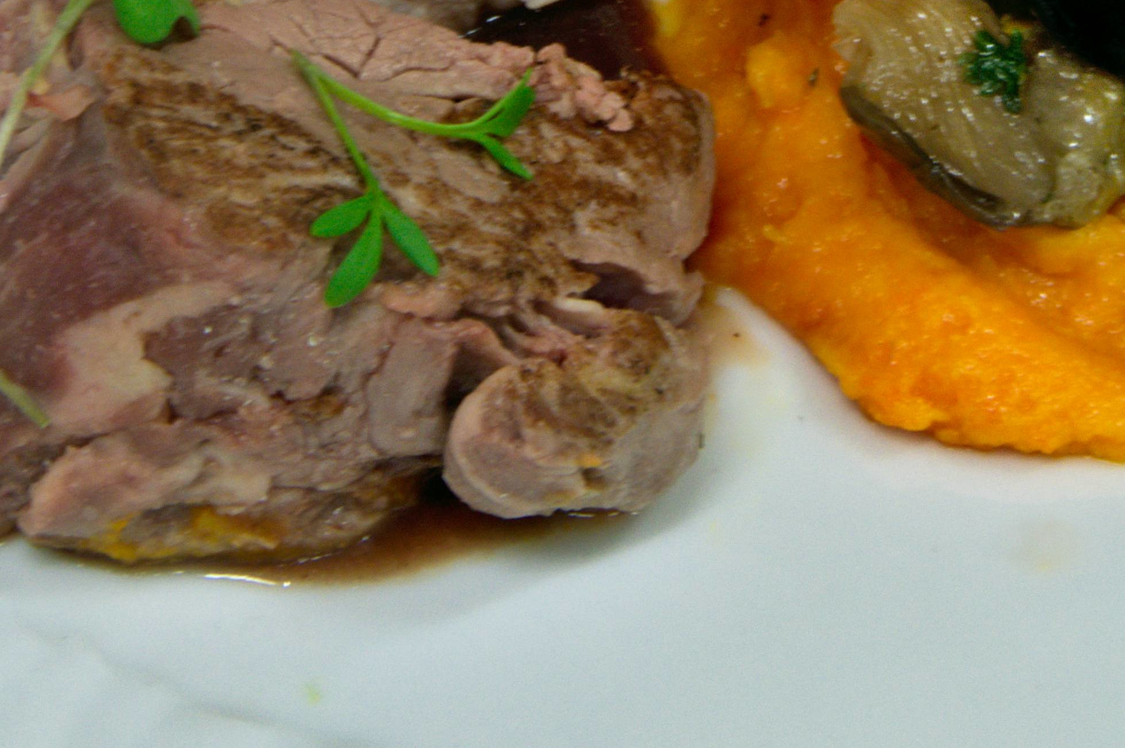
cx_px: 666
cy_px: -231
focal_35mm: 286
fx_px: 8932
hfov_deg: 7.2
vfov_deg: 4.8
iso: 400
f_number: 14
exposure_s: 1/1.6
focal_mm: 62
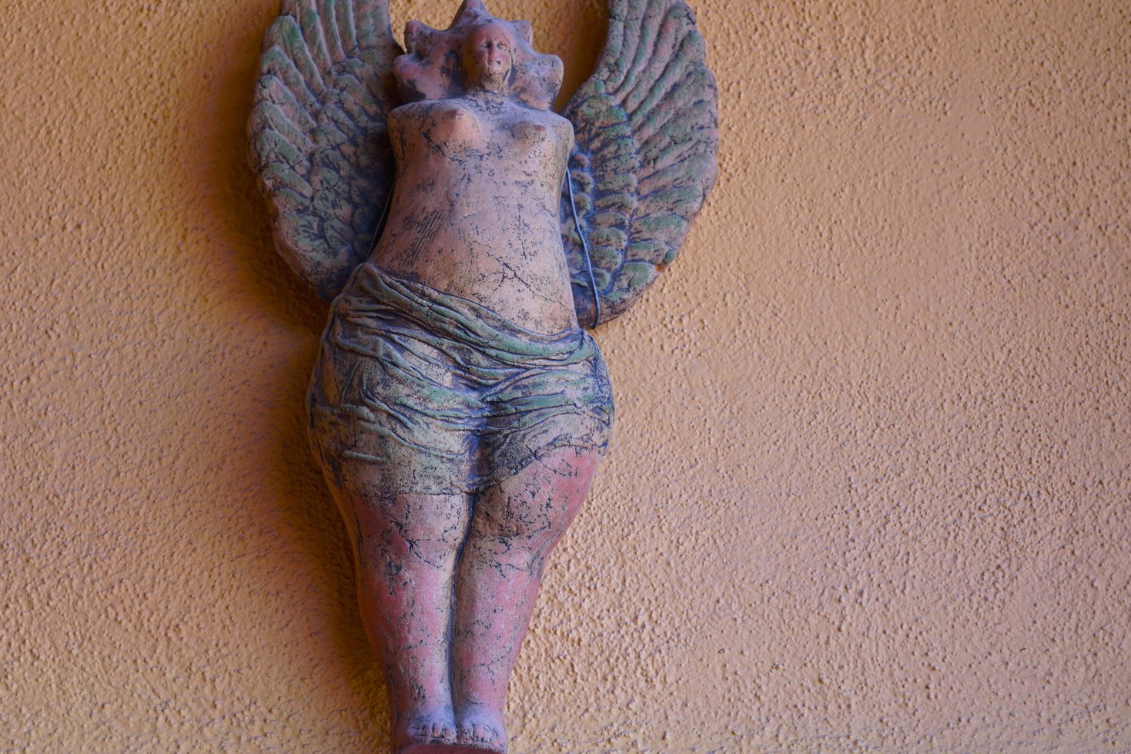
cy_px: 343
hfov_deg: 17.7
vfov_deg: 11.8
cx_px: 461
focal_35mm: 116
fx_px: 3633
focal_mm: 59
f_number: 4.5
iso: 250
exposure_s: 1/160
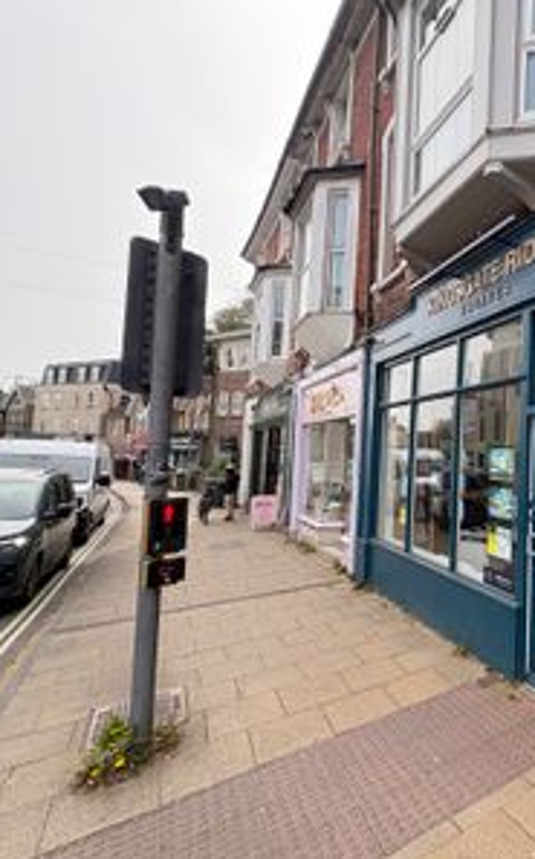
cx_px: 573
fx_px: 468
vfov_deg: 85.1
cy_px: 431
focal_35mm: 20
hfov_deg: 46.2
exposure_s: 1/453
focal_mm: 2.22
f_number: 2.2
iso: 40
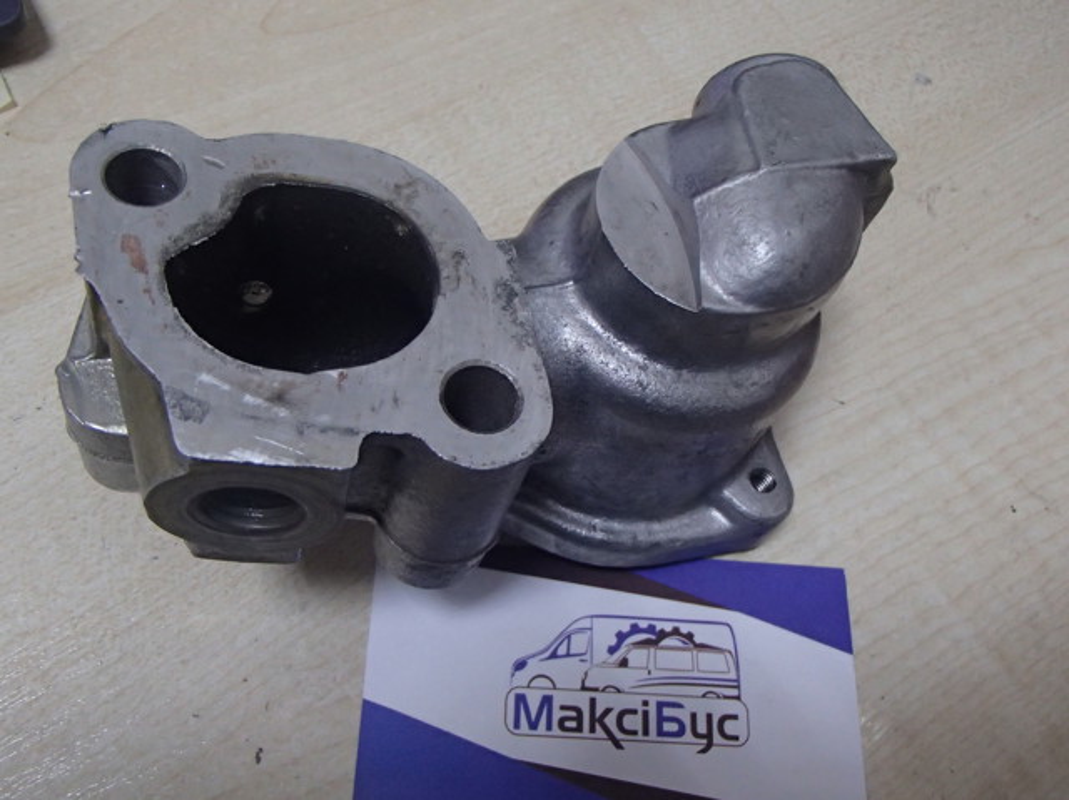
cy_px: 400
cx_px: 534
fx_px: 1142
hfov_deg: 50.2
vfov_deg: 38.6
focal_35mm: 37
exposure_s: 1/50
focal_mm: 6.64
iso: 800
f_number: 4.7
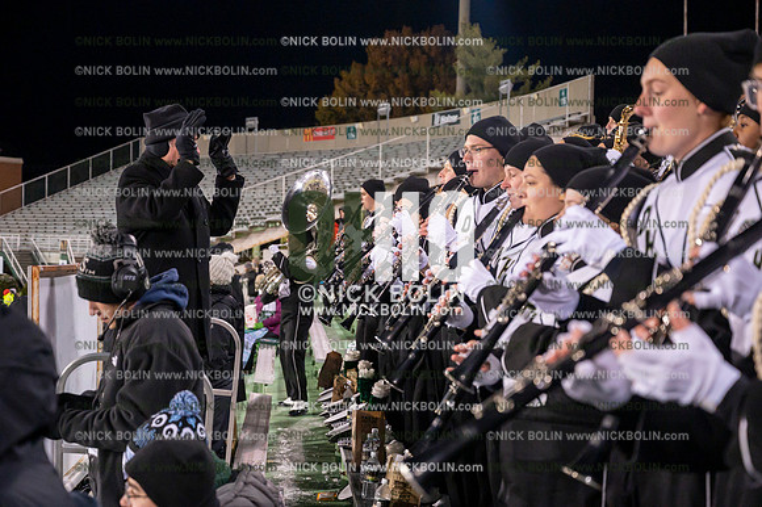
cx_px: 381
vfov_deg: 22.6
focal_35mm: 60
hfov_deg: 33.4
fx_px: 1269
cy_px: 254
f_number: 4.5
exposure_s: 1/640
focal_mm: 60
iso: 5000
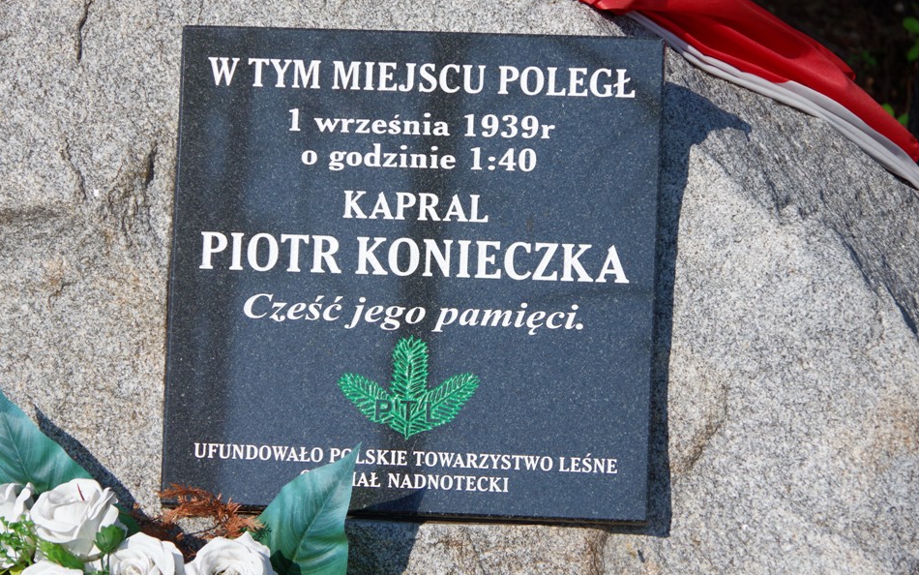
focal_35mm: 145
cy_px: 271
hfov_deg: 14.4
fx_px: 3632
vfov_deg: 9.0
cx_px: 440
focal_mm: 88
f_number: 7.1
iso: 200
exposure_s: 1/640
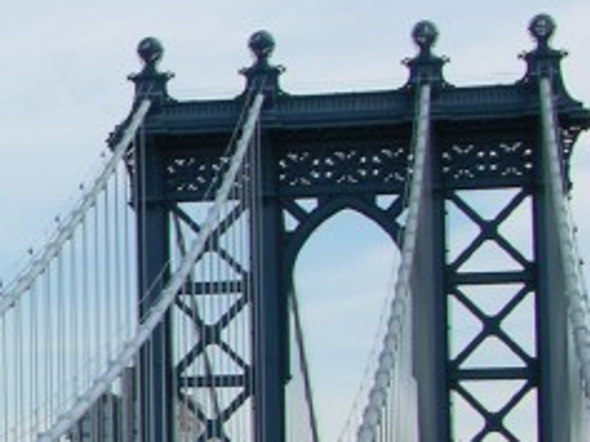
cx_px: -562
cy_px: 415
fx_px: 2880
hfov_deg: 10.8
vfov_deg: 8.7
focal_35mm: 169
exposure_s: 1/206
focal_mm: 10
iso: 50
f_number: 6.4
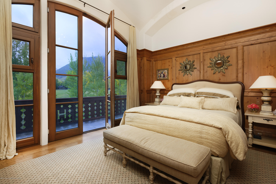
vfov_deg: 70.5
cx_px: 138
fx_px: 130
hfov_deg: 93.3
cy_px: 92
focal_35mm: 17
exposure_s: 1/800
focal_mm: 17
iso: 400
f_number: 7.1
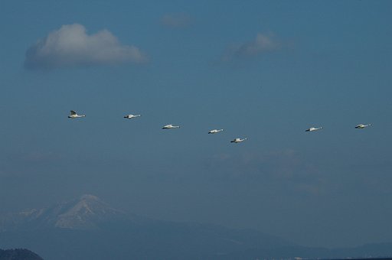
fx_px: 1794
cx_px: 196
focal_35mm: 165
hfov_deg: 12.5
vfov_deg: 8.3
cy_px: 130
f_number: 14
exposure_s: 1/1000
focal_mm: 110
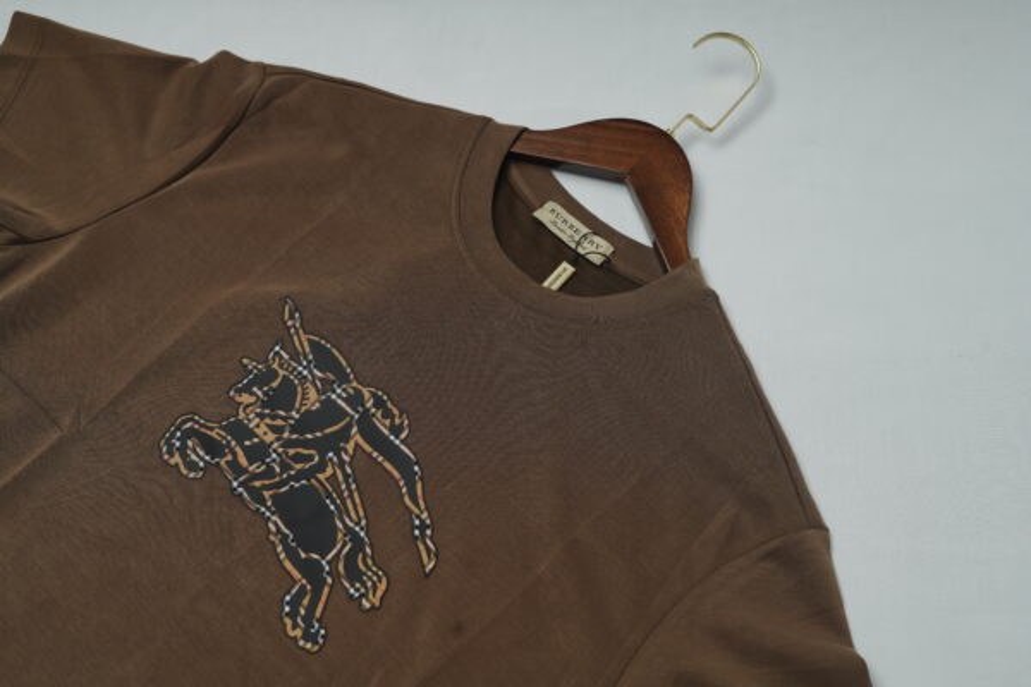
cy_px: 344
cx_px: 516
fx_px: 1432
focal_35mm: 50
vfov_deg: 27.0
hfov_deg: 39.6
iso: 320
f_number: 6.3
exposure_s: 1/200
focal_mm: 50
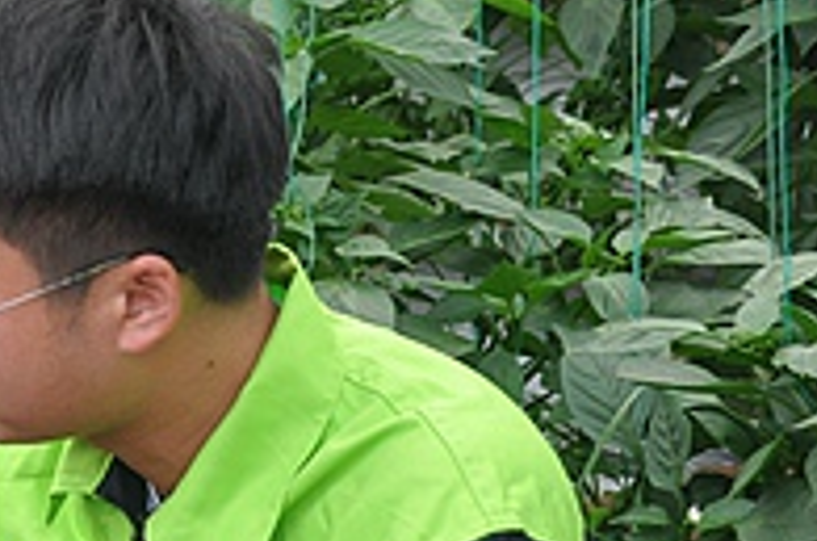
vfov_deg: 9.2
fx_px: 3351
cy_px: 296
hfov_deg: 13.3
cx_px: -314
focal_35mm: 148
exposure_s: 1/80
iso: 400
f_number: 4.5
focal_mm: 32
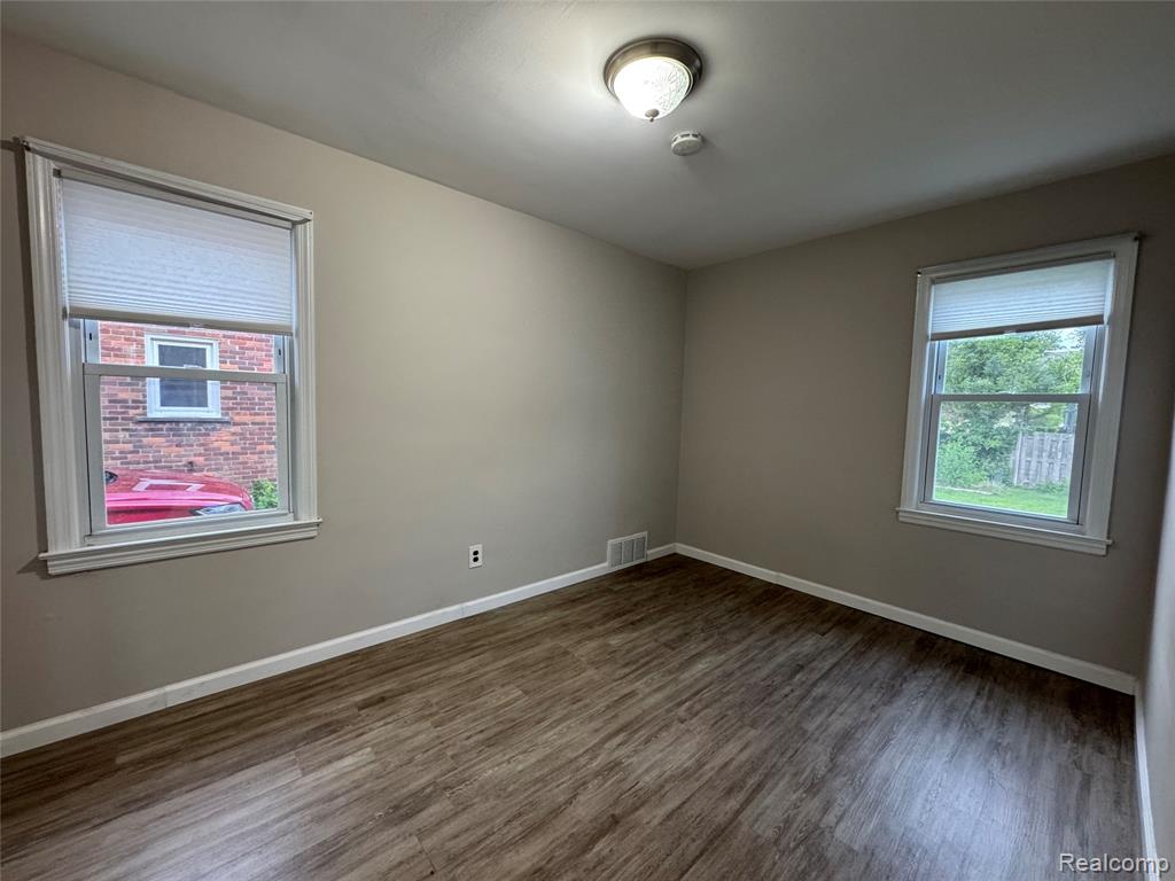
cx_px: 588
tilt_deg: -4.2
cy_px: 440
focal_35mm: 14
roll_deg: -1.6
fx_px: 475
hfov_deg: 102.1
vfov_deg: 85.7
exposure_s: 1/60
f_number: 2.2
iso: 250
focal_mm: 2.22
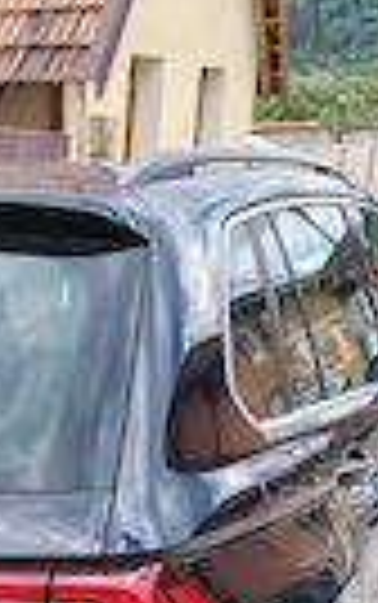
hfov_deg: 16.0
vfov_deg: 25.2
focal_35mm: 76
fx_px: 1250
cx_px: -153
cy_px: 662
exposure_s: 1/360
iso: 100
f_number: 1.75
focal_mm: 5.25
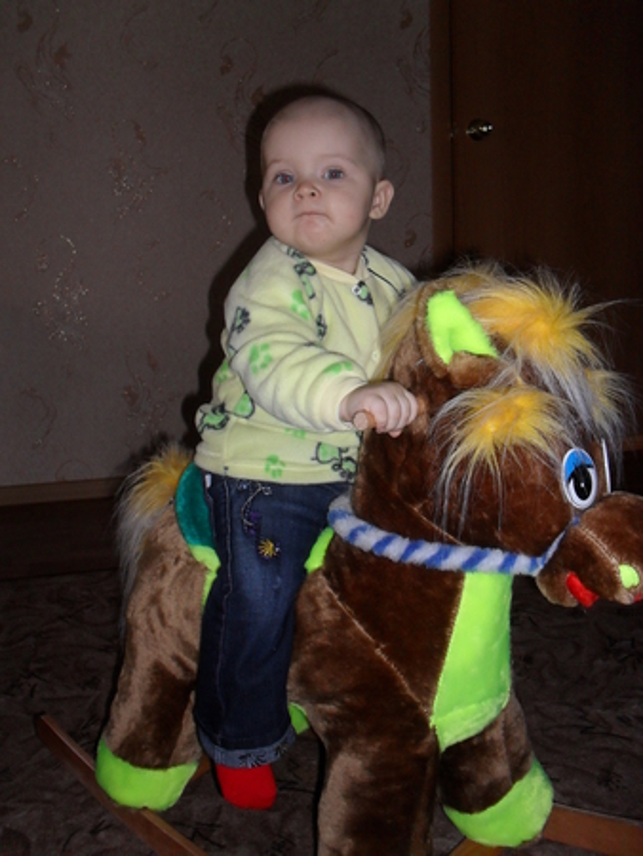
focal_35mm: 35
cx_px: 322
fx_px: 866
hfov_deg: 40.7
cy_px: 428
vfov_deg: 52.6
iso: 200
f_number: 3.2
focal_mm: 6.3
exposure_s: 1/45
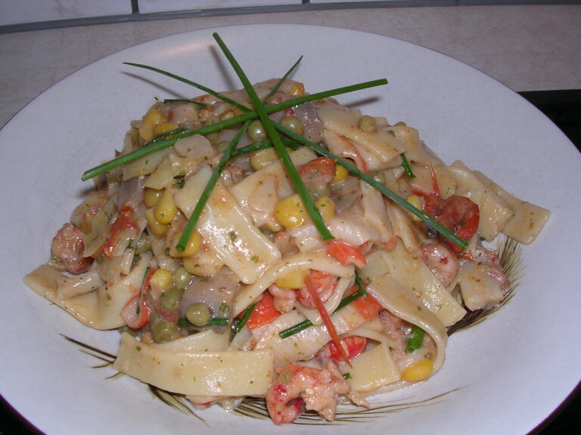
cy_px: 218
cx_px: 290
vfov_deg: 37.7
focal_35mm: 38
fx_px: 638
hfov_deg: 49.0
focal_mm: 5.8
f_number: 5.6
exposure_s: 1/60.1
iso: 100
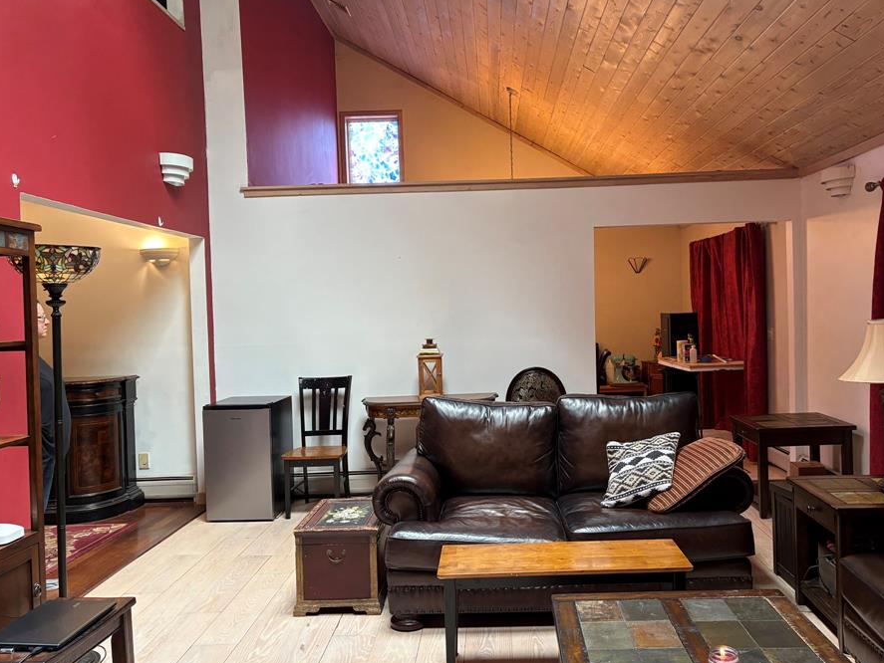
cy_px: 327
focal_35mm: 30
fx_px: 766
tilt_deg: -1.6
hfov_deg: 59.8
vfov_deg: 46.8
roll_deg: +2.0
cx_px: 488
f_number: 1.6
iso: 160
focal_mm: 5.96
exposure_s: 1/60
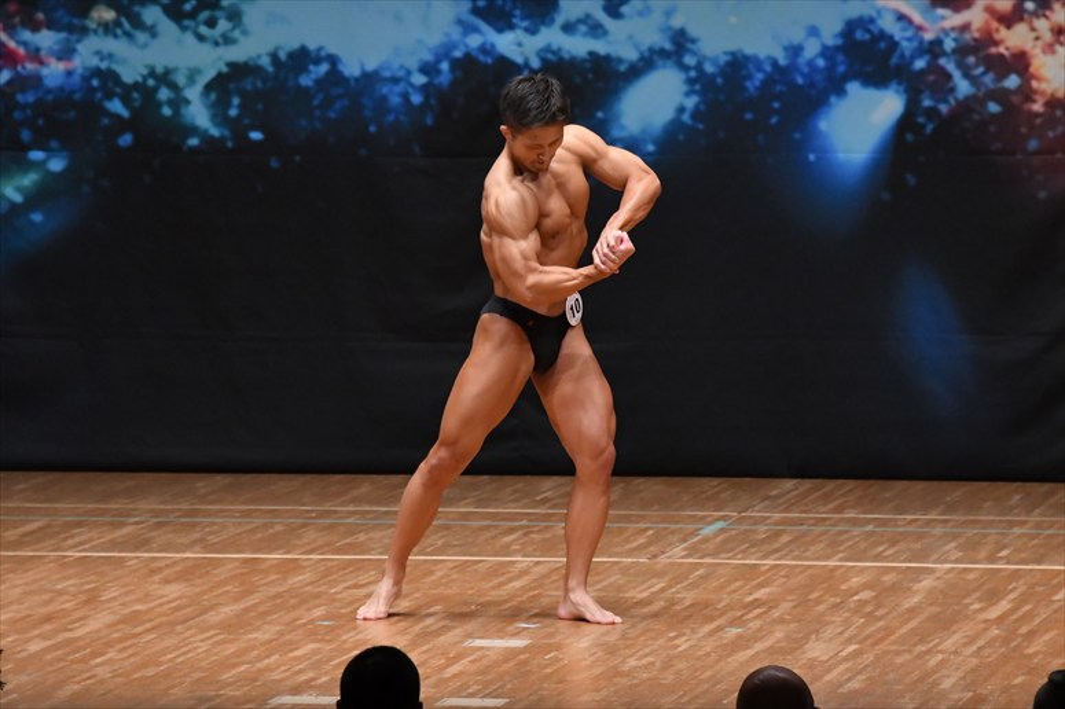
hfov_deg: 7.6
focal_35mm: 270
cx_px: 532
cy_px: 354
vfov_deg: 5.1
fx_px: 7984
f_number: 5.6
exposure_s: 1/400
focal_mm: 180
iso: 5000
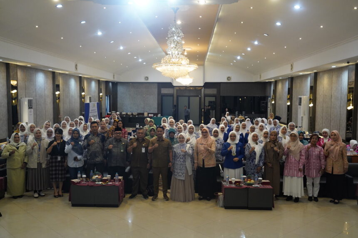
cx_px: 179
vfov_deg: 38.8
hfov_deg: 55.8
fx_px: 338
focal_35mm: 34
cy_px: 119
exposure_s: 1/200
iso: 6400
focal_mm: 34
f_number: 5.6
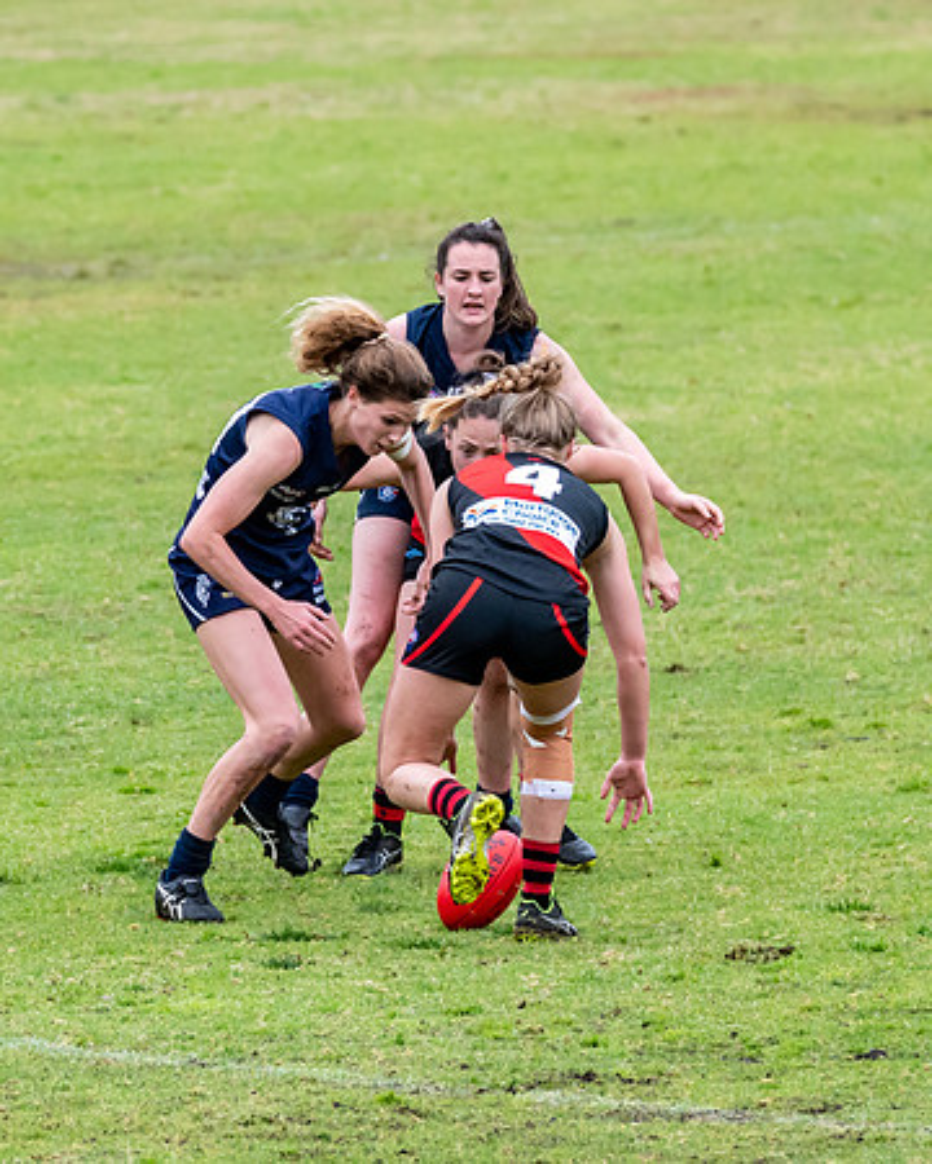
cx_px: 436
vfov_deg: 2.7
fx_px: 24922
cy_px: 513
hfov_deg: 2.1
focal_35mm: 723
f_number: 7.1
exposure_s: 1/1600
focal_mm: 280
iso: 1250
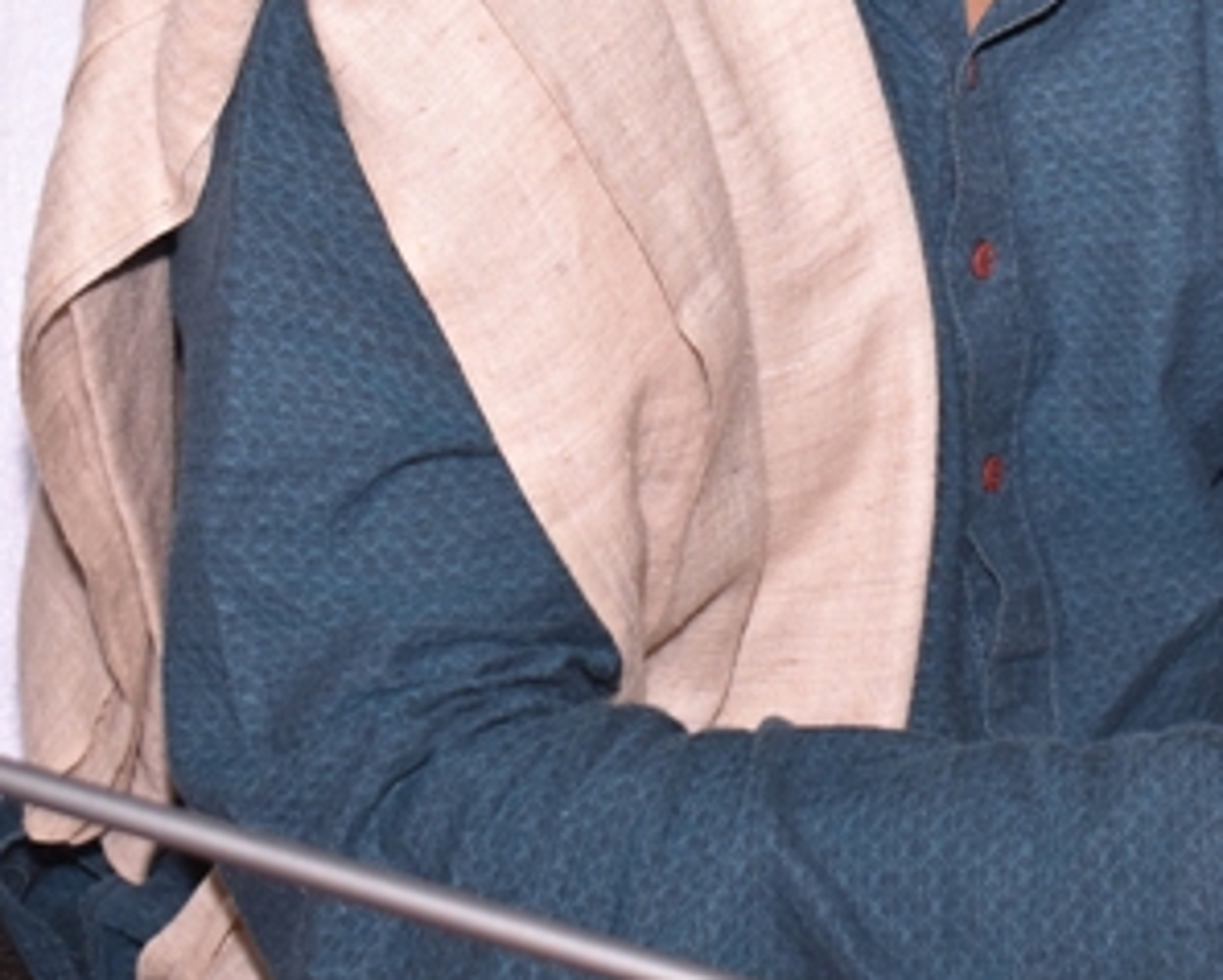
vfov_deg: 10.6
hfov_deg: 13.3
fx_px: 5216
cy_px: -35
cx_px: 1009
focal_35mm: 144
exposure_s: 1/160
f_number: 6.3
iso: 500
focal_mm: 38
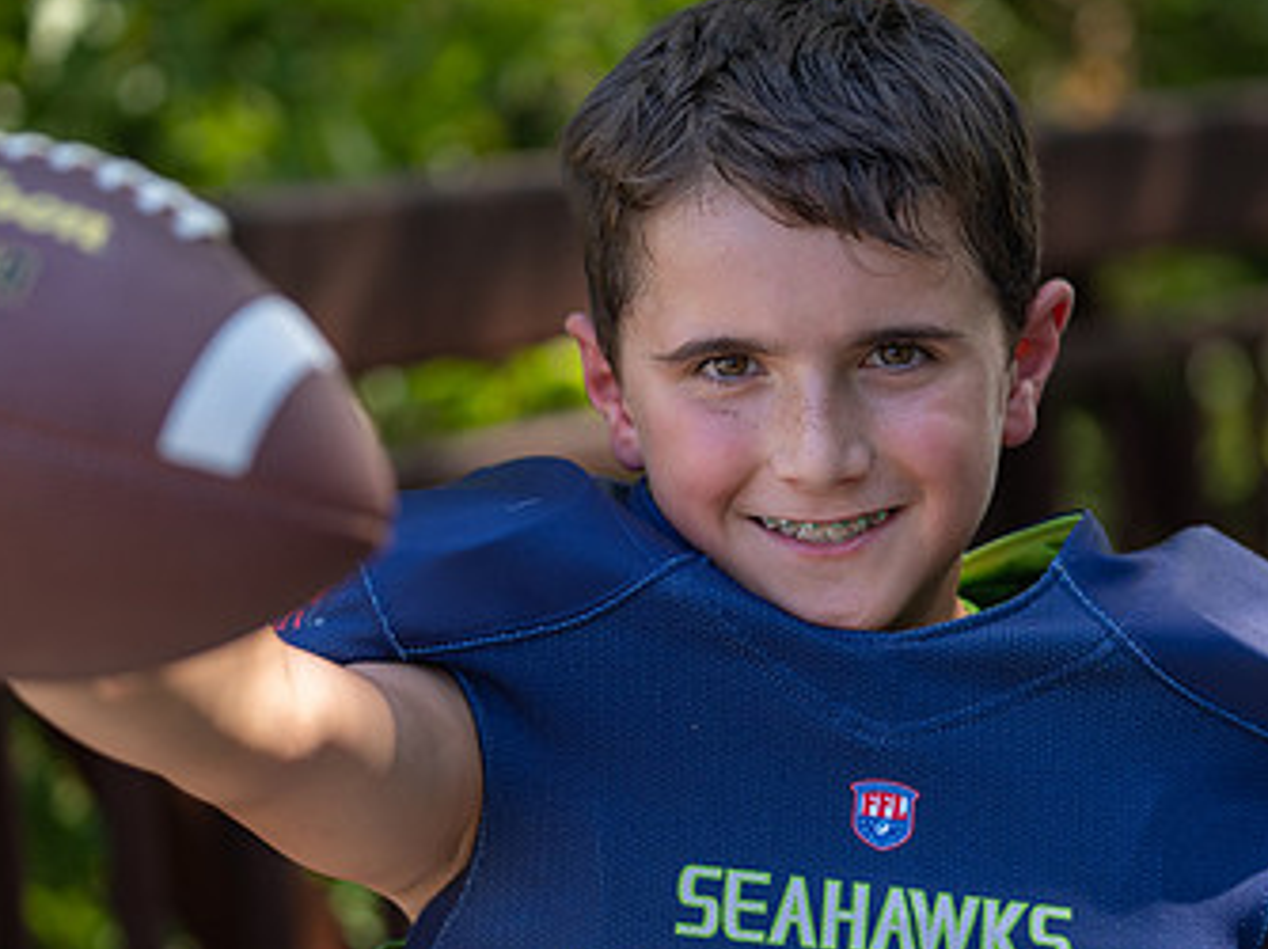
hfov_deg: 13.4
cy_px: 617
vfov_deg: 10.1
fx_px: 5381
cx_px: 805
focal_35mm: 147
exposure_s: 1/320
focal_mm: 88
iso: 100
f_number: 2.8
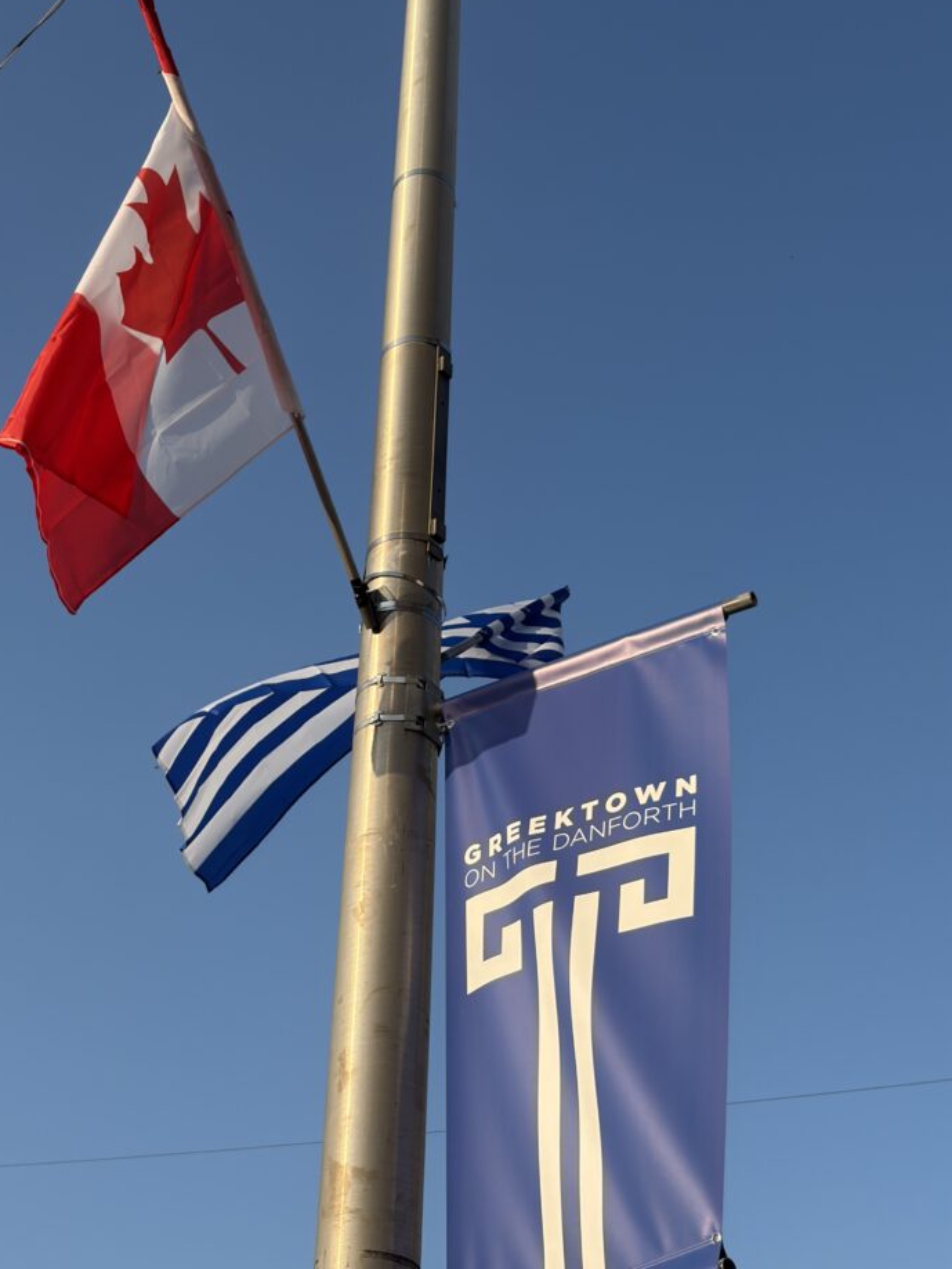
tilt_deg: +36.1
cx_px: 424
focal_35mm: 58
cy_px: 650
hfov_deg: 25.2
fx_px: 2126
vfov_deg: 33.2
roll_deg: -2.8
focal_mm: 5.96
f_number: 1.6
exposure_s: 1/2212
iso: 32
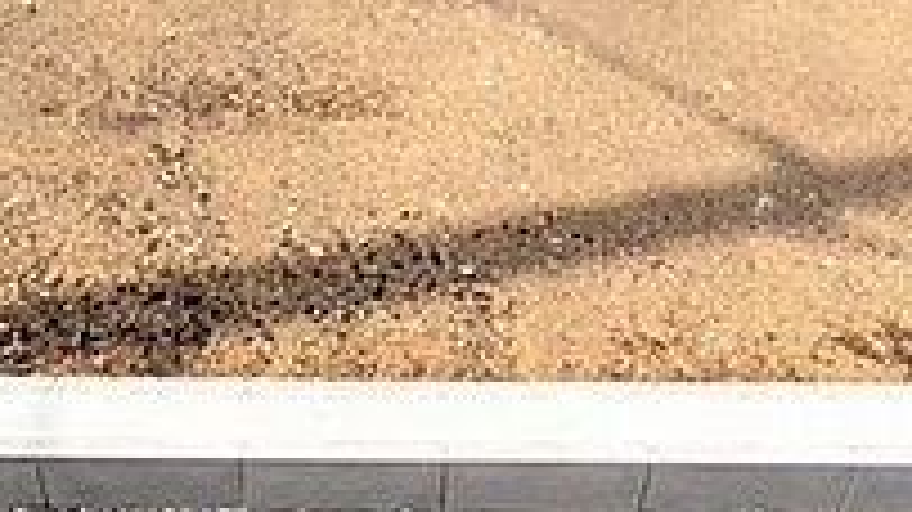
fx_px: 1088
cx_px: 323
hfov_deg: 45.0
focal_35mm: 45
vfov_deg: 21.2
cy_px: -310
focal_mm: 1.83
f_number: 2.2
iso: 50
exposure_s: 1/1658
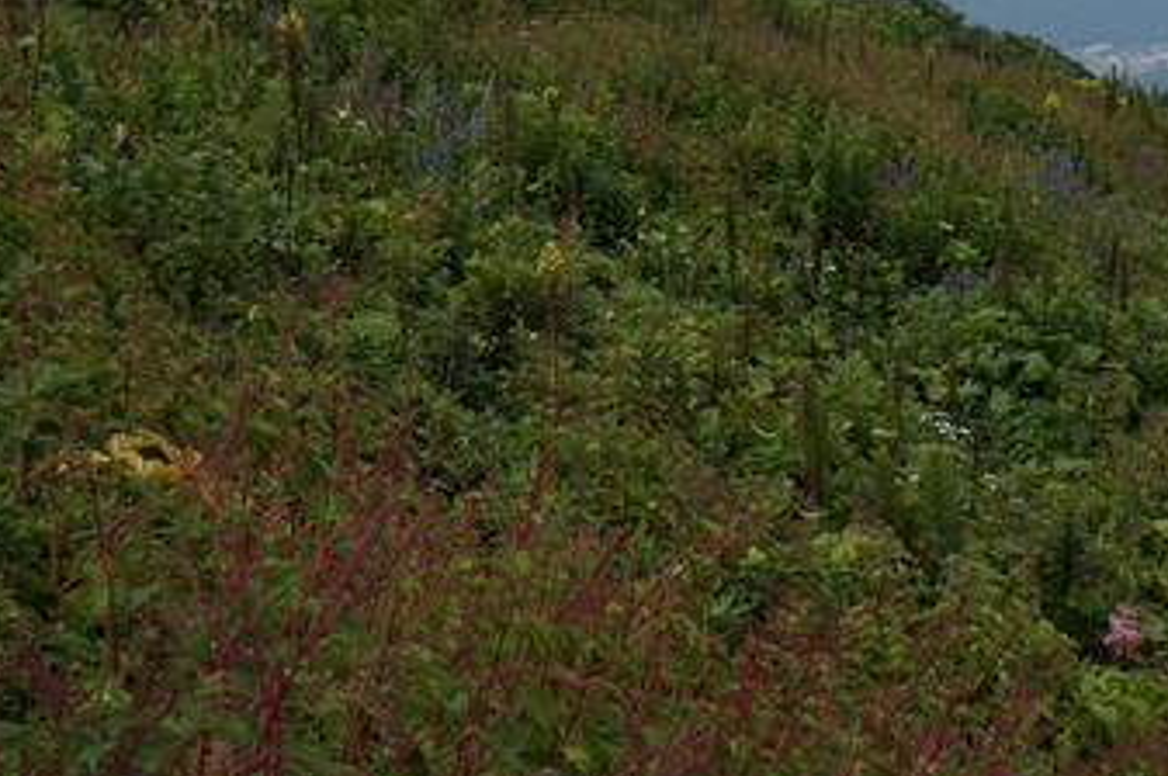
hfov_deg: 25.0
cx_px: 905
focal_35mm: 80
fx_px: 2593
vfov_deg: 16.9
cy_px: 161
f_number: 9
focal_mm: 30
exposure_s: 1/200
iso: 100
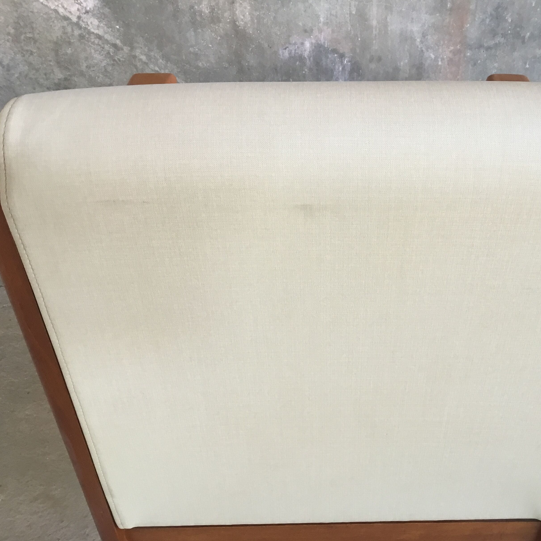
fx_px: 654
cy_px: 273
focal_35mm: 37
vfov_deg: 44.9
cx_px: 340
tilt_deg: -36.9
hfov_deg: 44.5
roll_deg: +0.4
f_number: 2.4
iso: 64
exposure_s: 1/33
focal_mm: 3.3
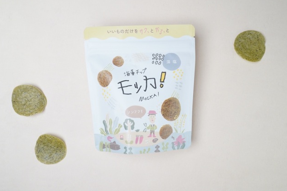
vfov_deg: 33.3
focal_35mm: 40
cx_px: 142
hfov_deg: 48.5
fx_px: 319
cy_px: 95
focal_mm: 39
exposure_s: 1/160
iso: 10000
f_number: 7.1
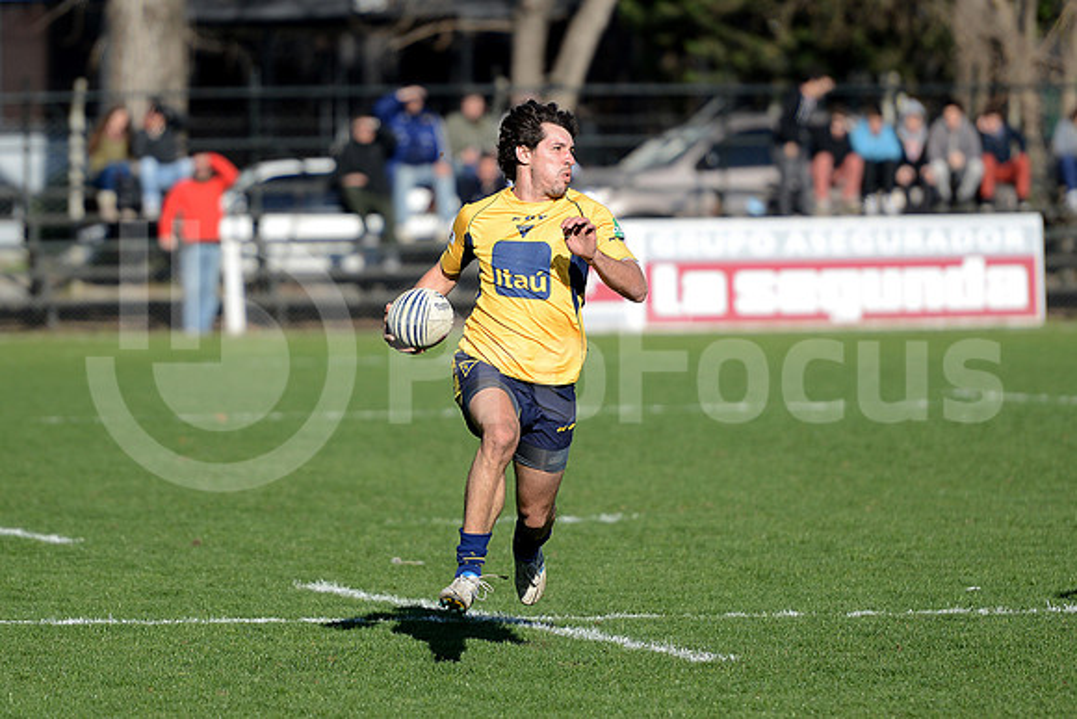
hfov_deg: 10.5
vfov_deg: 7.0
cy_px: 360
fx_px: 5835
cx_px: 538
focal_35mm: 195
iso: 250
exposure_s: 1/2000
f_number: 2.8
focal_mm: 195
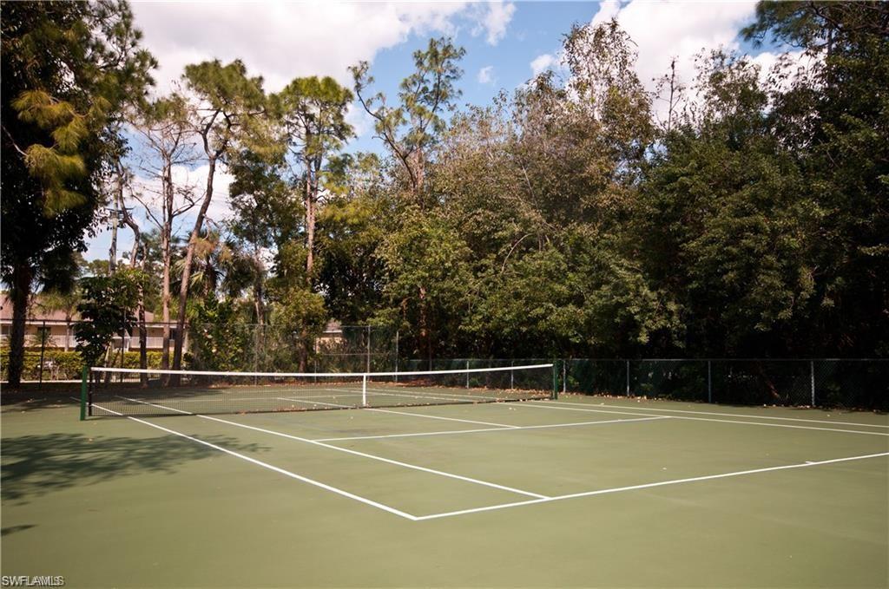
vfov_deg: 43.5
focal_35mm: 30
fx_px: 740
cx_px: 444
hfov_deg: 62.0
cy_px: 294
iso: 200
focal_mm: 20
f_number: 6.3
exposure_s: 1/640
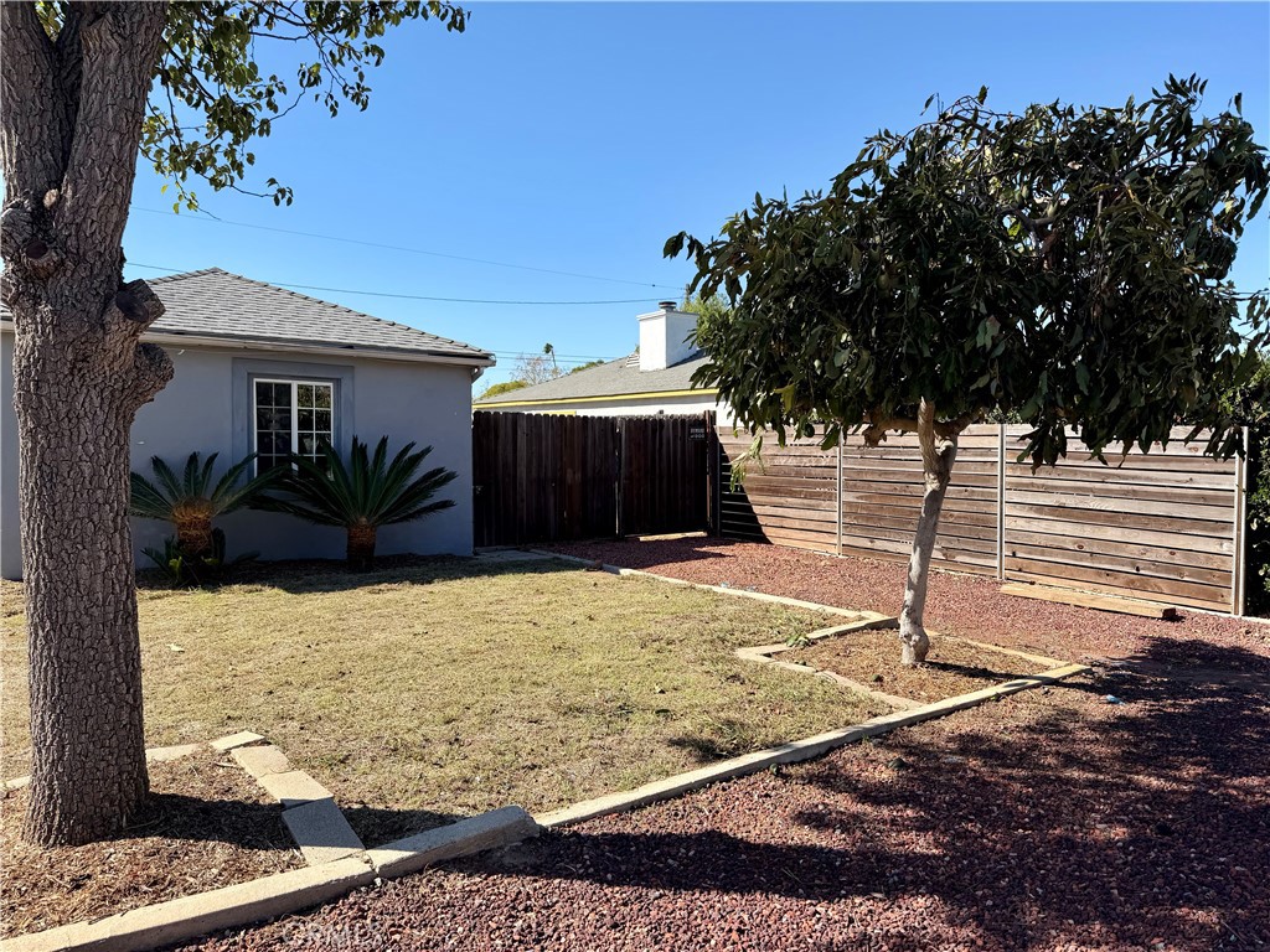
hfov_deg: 71.6
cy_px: 476
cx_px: 635
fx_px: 881
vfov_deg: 56.8
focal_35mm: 24
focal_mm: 6.76
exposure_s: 1/3021
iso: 80
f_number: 1.78
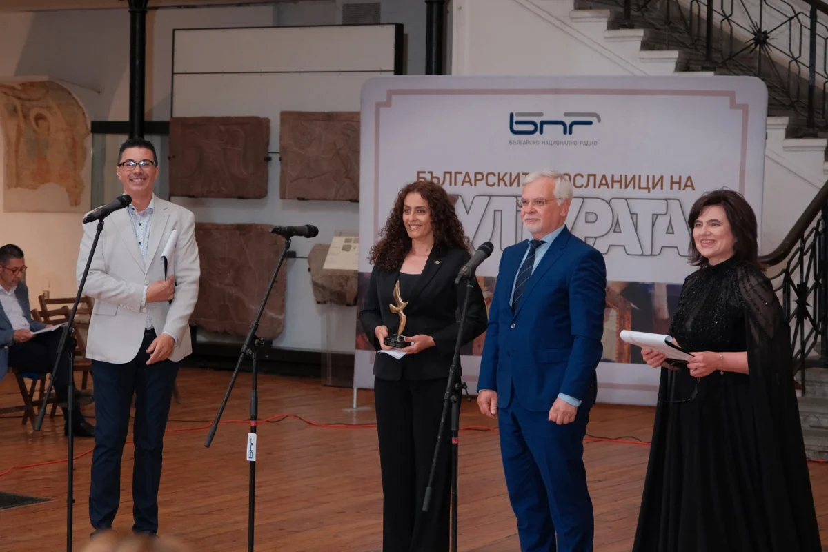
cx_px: 414
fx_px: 2024
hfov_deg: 23.1
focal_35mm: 88
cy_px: 276
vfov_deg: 15.5
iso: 1600
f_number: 4
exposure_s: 1/100
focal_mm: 58.6
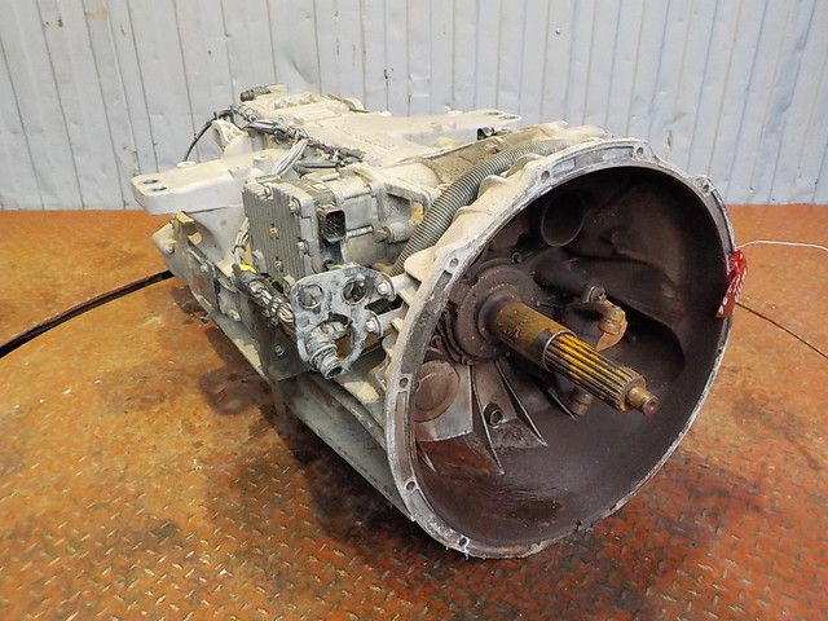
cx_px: 414
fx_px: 718
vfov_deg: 46.8
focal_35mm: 30
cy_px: 310
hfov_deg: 60.0
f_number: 3.3
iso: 800
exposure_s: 1/50
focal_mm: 4.1
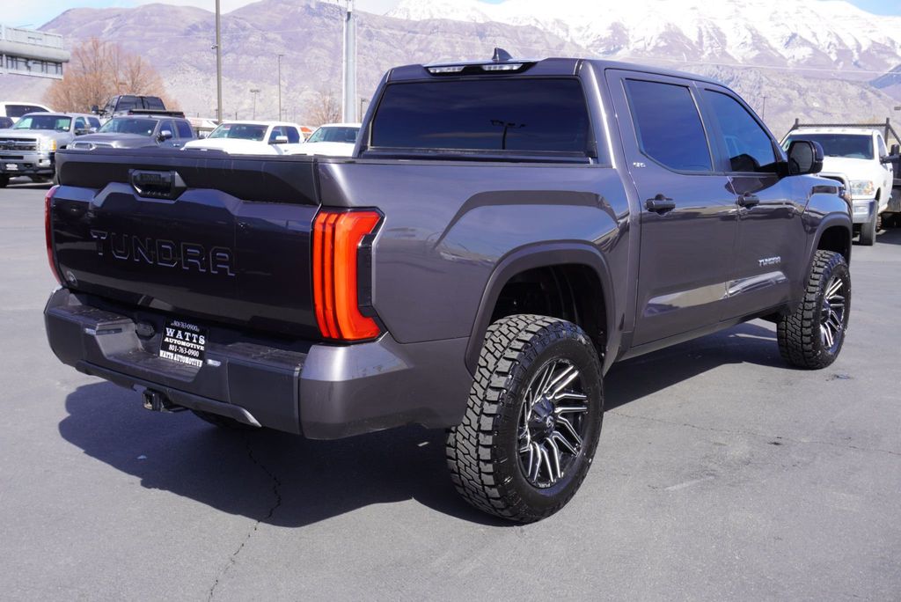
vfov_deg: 35.5
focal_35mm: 38
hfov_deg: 51.3
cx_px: 450
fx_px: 939
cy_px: 301
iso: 100
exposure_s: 1/125
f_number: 9
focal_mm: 25
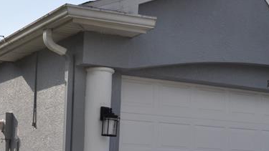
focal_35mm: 87
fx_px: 621
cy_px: 155
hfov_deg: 24.3
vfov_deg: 13.7
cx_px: 82
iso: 200
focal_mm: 26
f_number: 13
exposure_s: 1/160
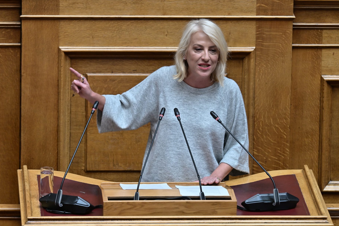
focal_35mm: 368
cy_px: 108
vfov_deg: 3.7
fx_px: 3464
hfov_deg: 5.6
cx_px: 169
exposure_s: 1/250
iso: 1250
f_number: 6
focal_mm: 330
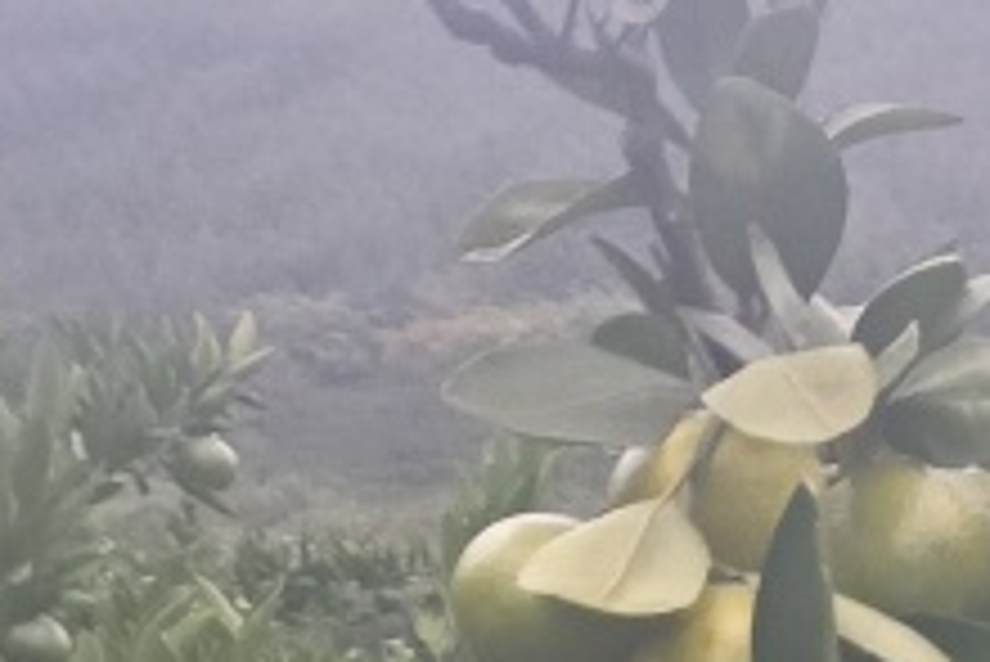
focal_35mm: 136
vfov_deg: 9.3
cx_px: 1395
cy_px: 1416
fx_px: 3742
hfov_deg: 14.3
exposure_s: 1/100
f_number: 1.8
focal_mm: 3.61
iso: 125
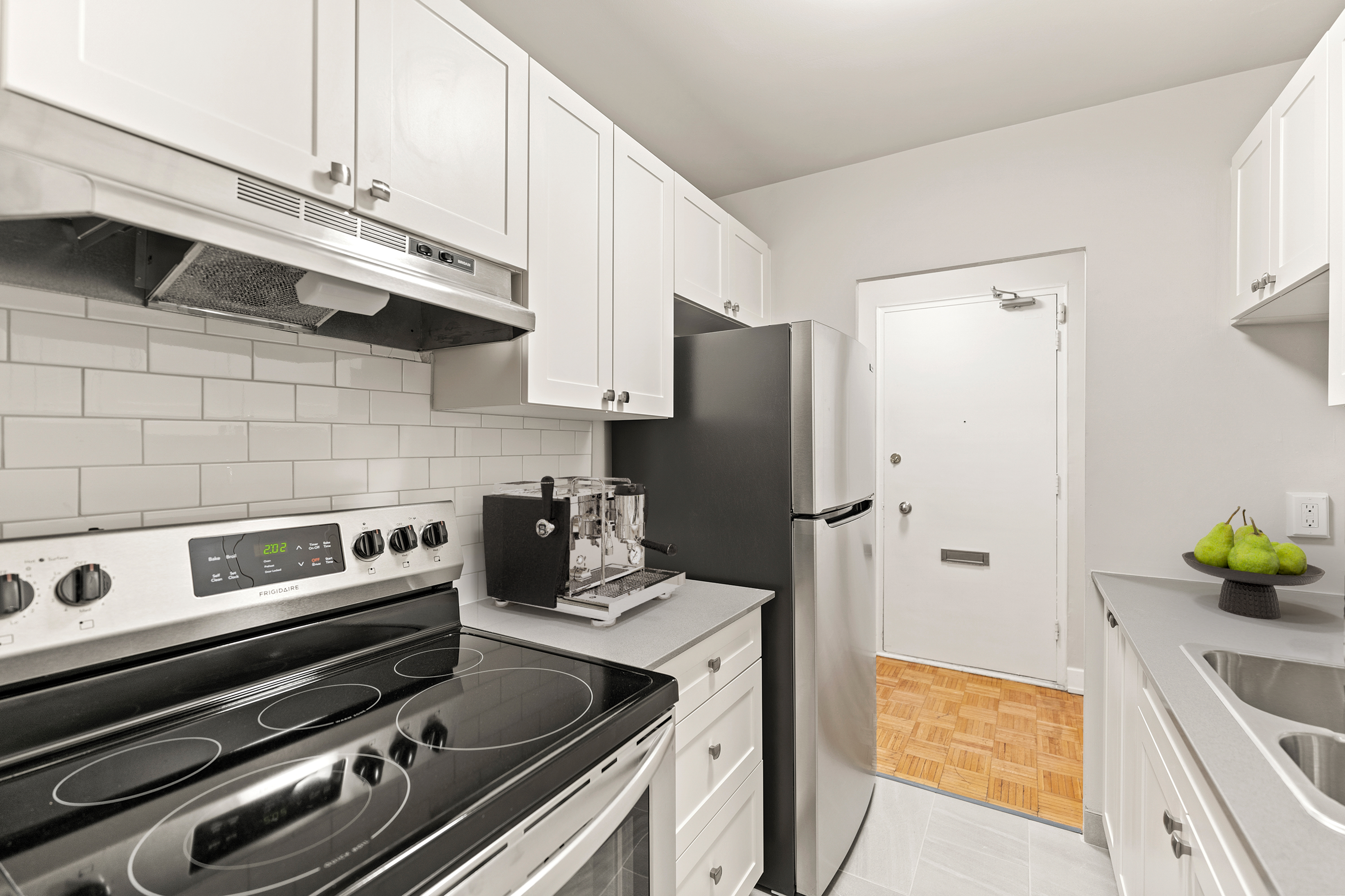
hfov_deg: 98.9
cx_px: 672
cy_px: 448
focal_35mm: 15
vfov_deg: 75.9
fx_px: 575
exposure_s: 1/8
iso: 200
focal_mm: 15.4
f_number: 3.2
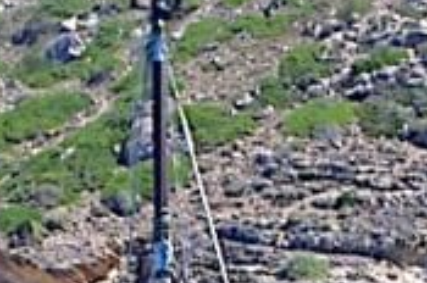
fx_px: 1444
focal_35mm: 122
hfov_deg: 16.8
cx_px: 159
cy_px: 842
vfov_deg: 9.1
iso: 100
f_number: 2.8
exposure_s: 1/899
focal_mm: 3.61
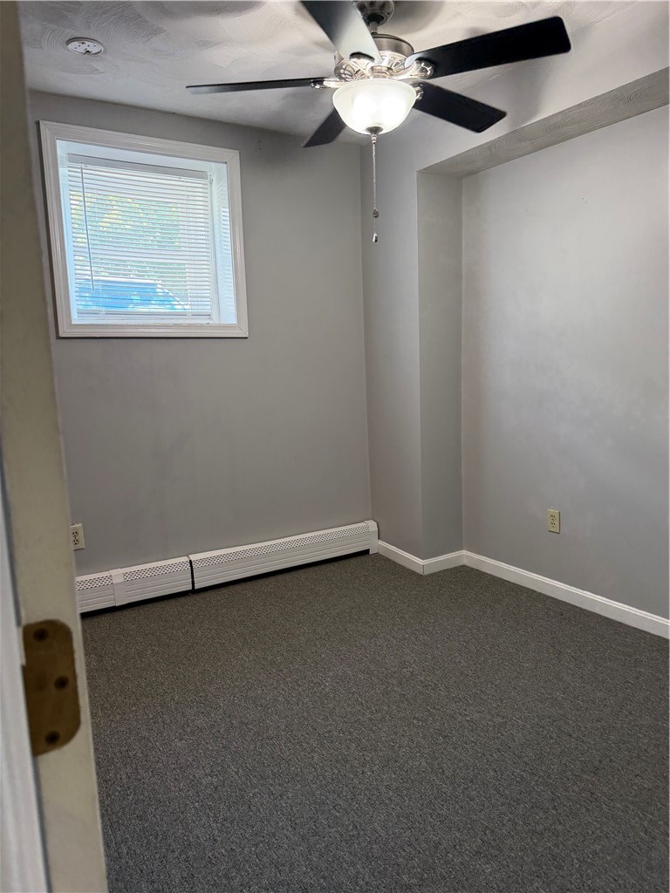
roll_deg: +1.3
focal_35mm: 24
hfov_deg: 56.8
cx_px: 335
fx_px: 619
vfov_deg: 71.6
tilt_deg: -9.4
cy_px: 446
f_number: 1.78
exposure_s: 1/60
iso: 200
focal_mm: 6.76
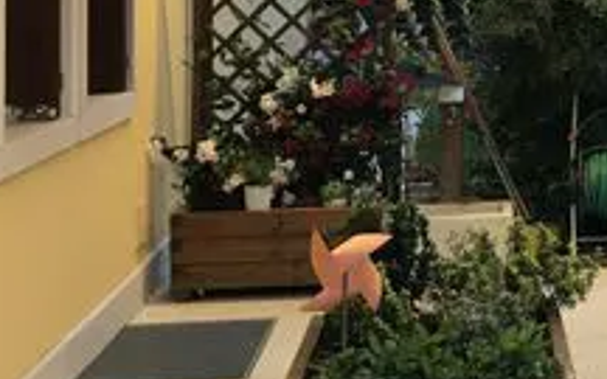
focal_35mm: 99
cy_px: -135
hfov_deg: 18.9
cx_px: 868
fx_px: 1638
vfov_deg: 12.7
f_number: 1.8
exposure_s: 1/17
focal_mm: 3.99
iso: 40
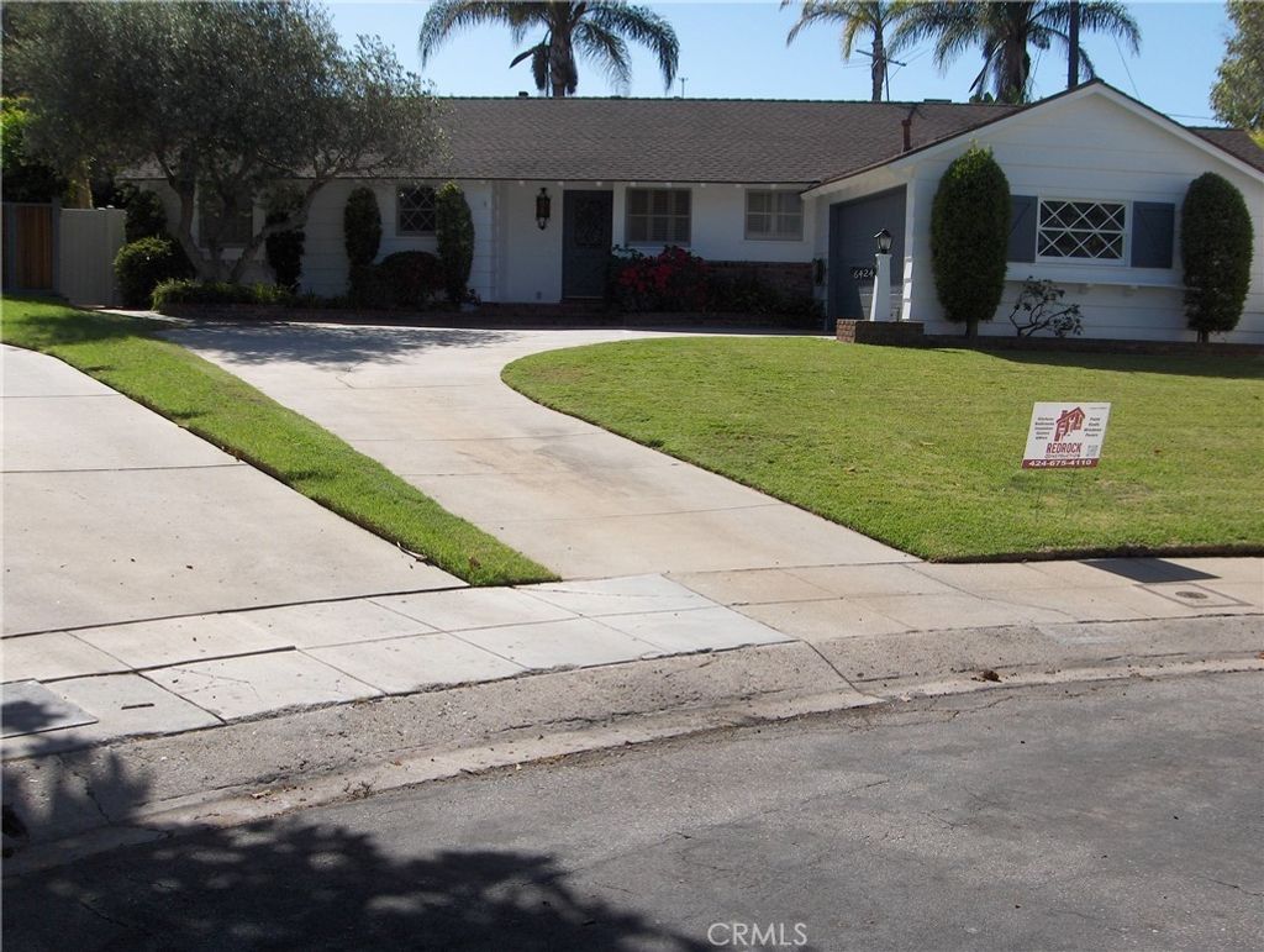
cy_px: 476
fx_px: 1426
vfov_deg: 36.9
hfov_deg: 47.8
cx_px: 632
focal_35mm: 39
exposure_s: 1/641
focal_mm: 8
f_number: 4.8
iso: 50
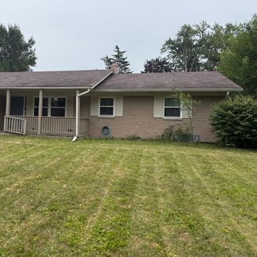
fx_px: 260
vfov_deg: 52.5
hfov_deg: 50.8
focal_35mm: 31
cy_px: 118
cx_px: 71
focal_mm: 6.76
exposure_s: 1/2801
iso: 80
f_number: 1.78
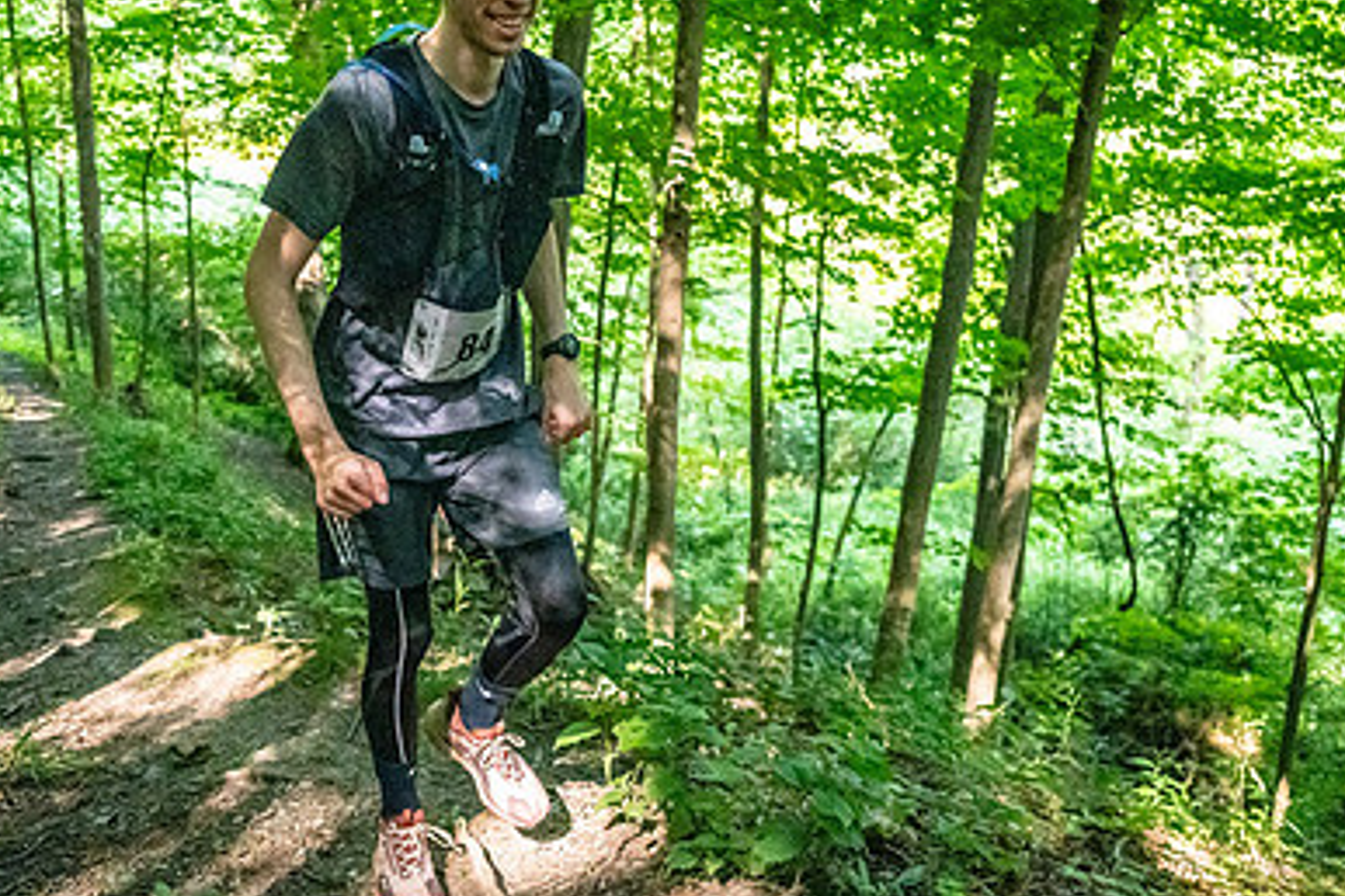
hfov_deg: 53.1
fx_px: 1345
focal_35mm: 36
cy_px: 422
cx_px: 650
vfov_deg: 36.9
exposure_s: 1/5000
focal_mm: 24
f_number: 2.8
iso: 12800
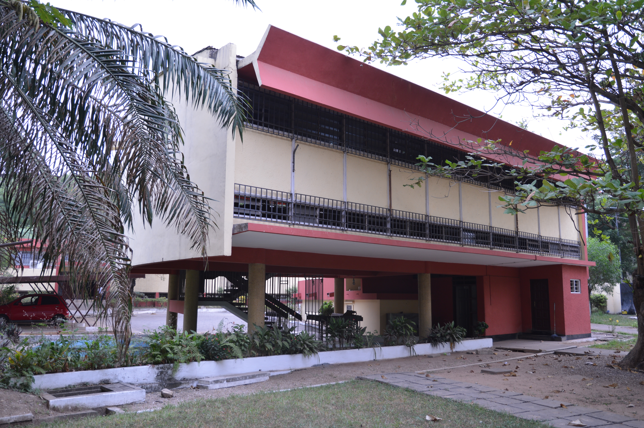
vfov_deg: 45.6
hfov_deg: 64.6
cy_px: 214
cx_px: 322
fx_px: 509
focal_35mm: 28
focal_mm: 19
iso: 100
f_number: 4.5
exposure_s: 1/80
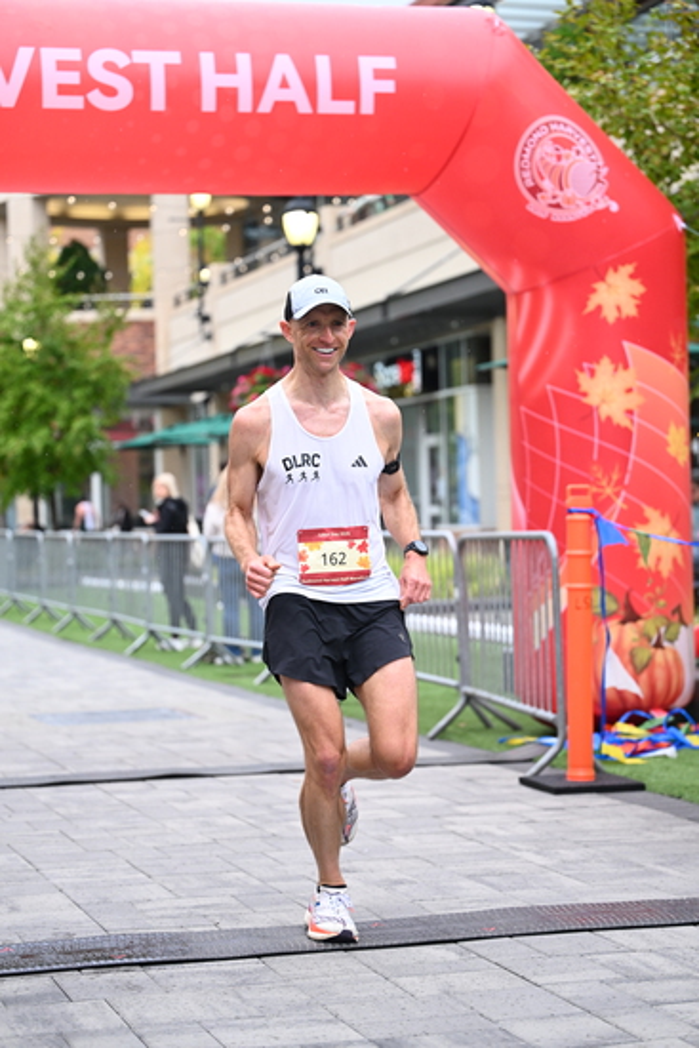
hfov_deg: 17.5
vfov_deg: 26.0
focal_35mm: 78
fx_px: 2270
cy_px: 524
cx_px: 350
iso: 1250
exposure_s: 1/1250
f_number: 2.8
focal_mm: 78
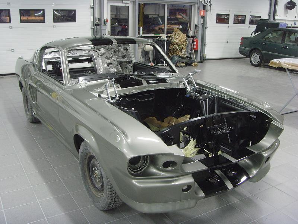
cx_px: 149
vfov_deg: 36.8
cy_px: 112
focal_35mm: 39
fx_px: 336
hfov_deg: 47.9
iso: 200
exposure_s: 1/20
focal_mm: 6.6
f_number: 3.5
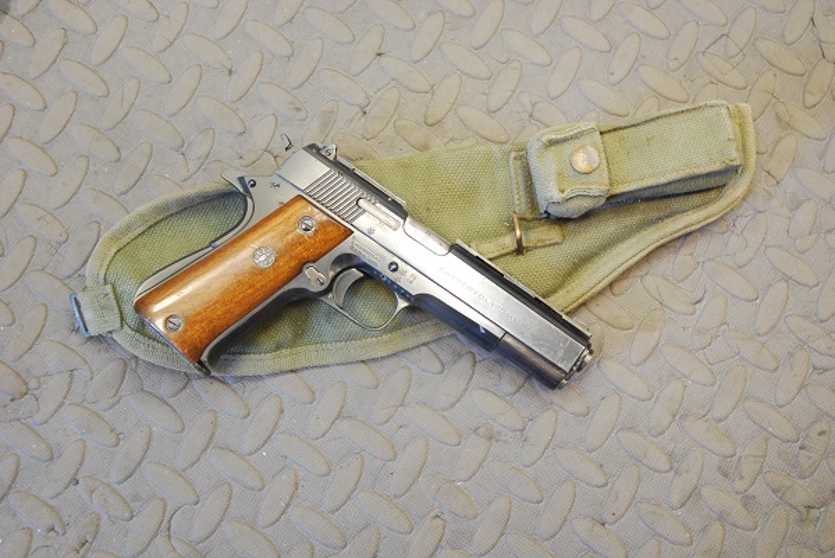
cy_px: 279
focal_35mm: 46
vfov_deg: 29.0
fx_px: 1079
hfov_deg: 42.3
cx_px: 418
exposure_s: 1/30
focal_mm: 31
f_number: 4
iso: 1100
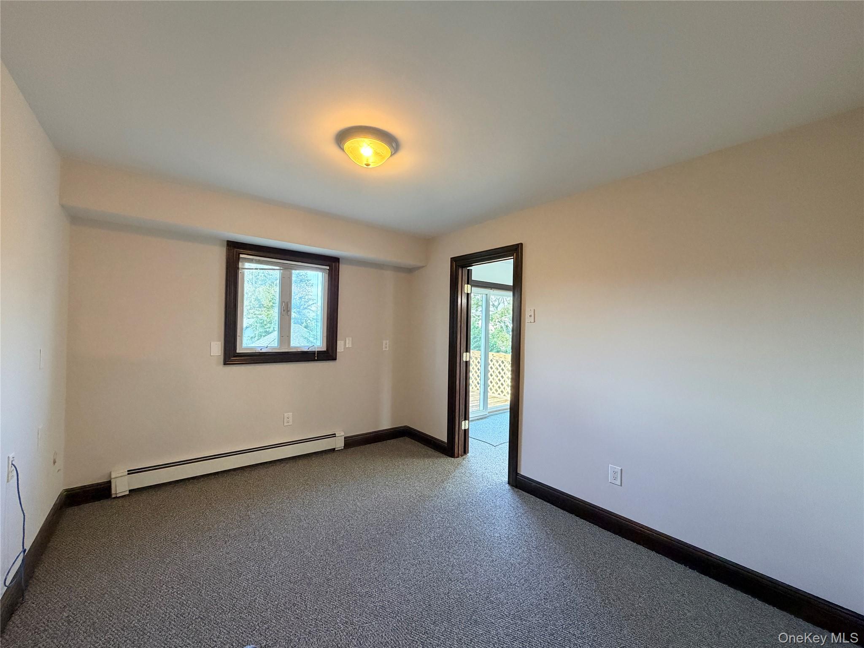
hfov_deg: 102.1
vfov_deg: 85.7
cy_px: 324
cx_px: 432
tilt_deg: +0.3
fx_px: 349
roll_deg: -0.7
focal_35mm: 14
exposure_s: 1/60
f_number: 2.2
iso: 320
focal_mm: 2.22
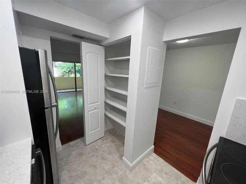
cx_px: 123
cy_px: 92
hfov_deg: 106.2
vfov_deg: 89.9
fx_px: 92
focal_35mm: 13
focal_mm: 1.57
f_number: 1.8
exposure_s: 1/120
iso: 100
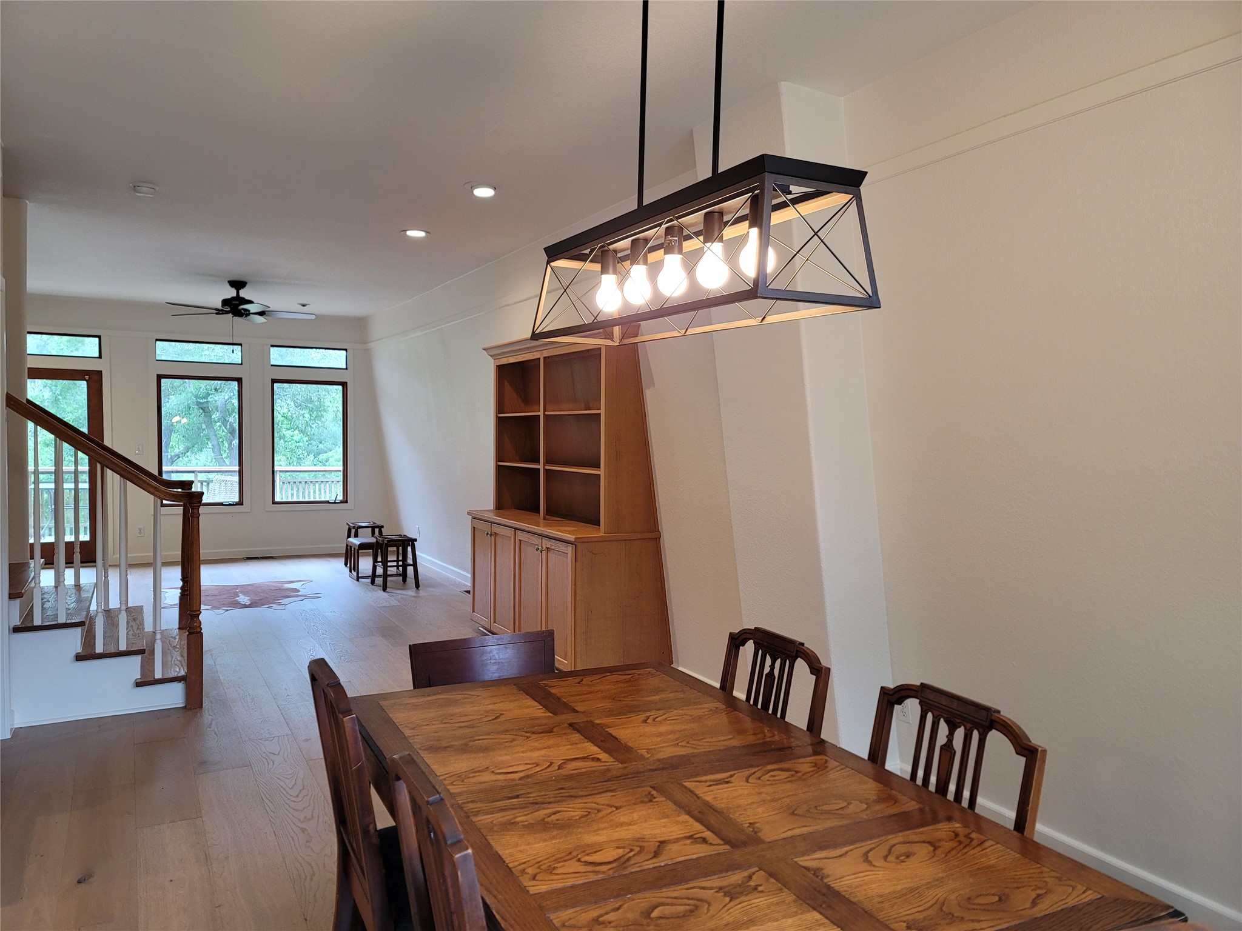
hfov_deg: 69.4
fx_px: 897
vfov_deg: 54.9
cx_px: 621
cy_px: 466
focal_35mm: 25
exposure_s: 1/120
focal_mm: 7
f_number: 1.8
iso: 250
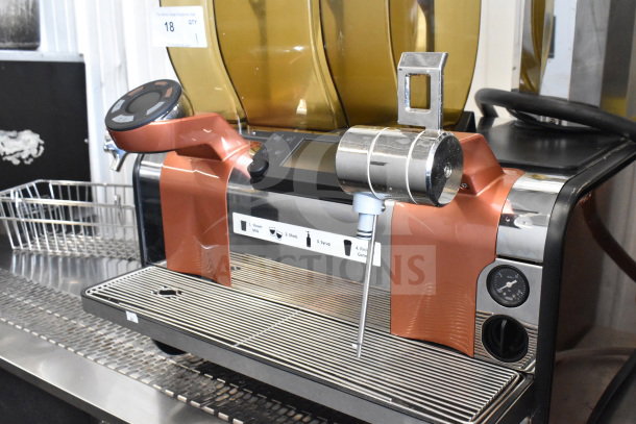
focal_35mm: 38
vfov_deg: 35.5
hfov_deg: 51.3
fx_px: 663
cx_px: 318
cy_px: 212
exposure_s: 1/200
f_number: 7.1
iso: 6400
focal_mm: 25
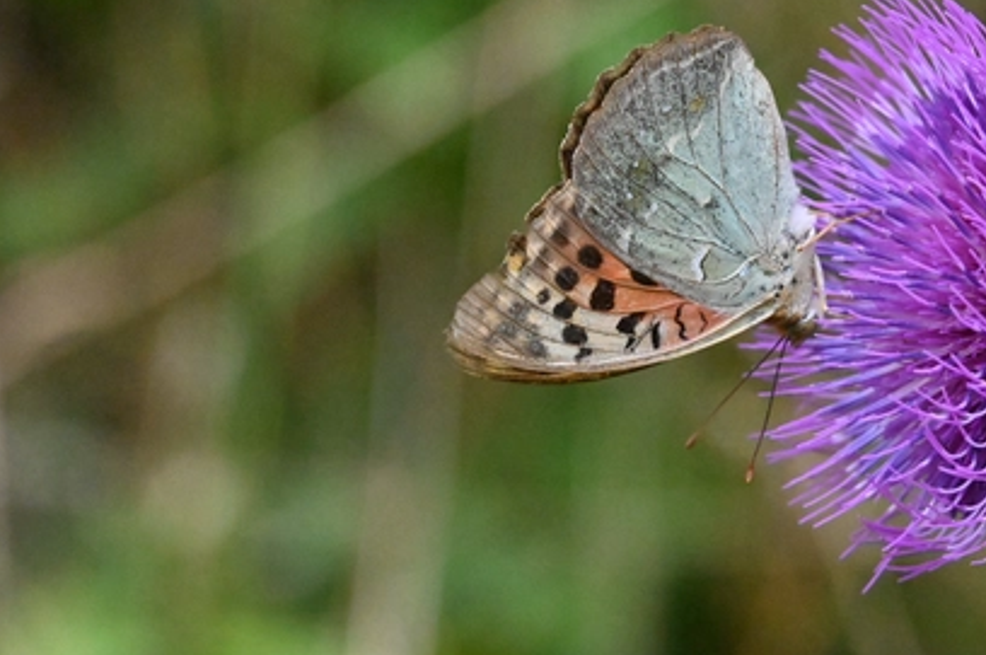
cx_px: 735
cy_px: 209
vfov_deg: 4.4
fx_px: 8590
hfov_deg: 6.6
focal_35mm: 314
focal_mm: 200
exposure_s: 1/6400
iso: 32000
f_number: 11
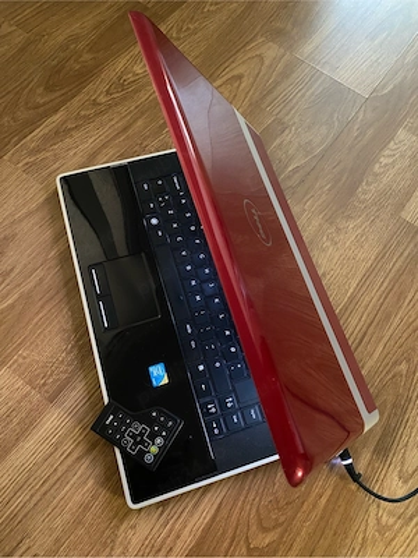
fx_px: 419
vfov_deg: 67.3
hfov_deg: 53.1
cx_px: 209
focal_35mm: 26
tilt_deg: -67.3
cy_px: 279
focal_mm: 4.25
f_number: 1.8
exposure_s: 1/30
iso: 1000
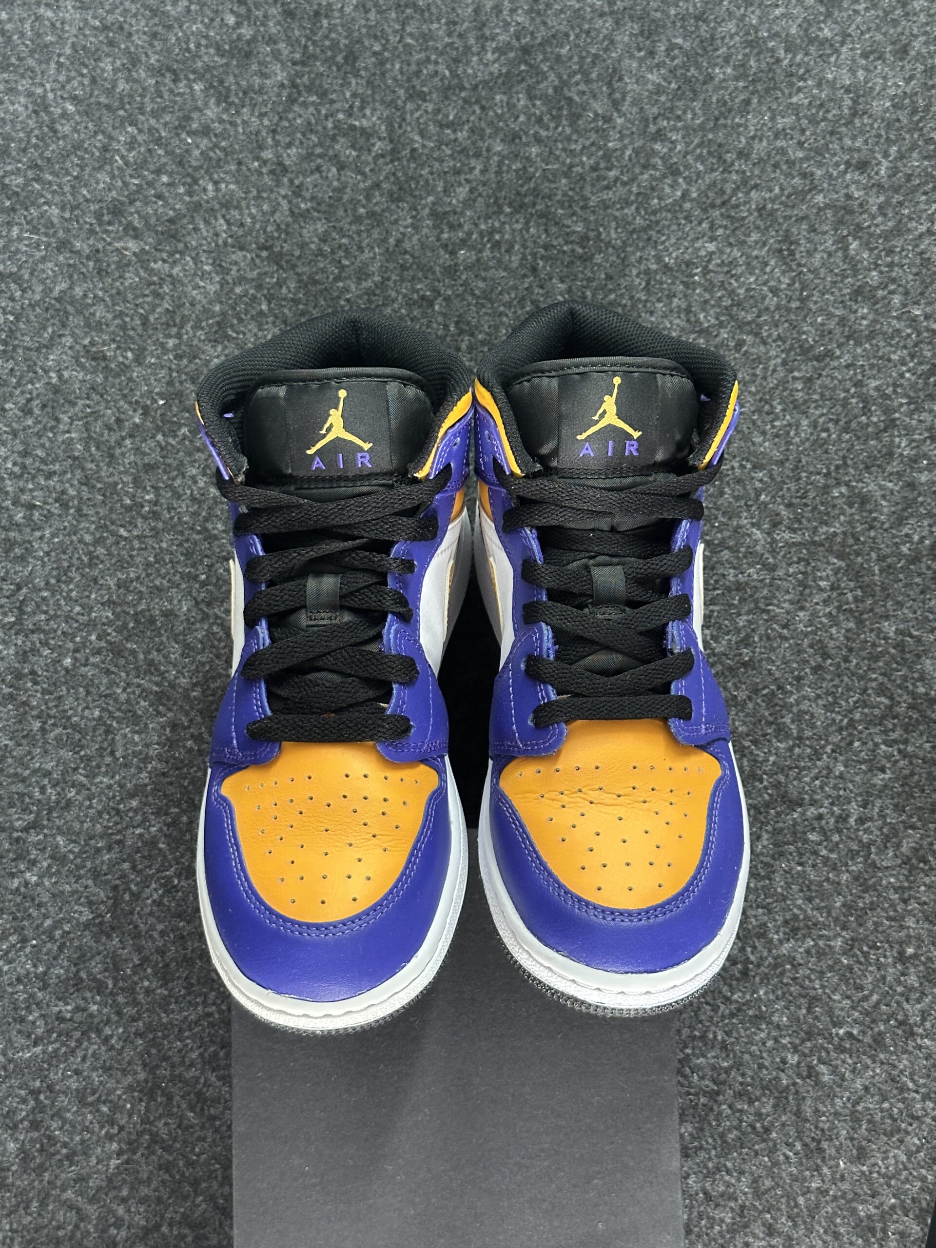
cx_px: 468
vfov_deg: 39.7
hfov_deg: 30.3
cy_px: 624
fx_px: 1731
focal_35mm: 48
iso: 500
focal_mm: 6.86
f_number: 1.78
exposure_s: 1/34
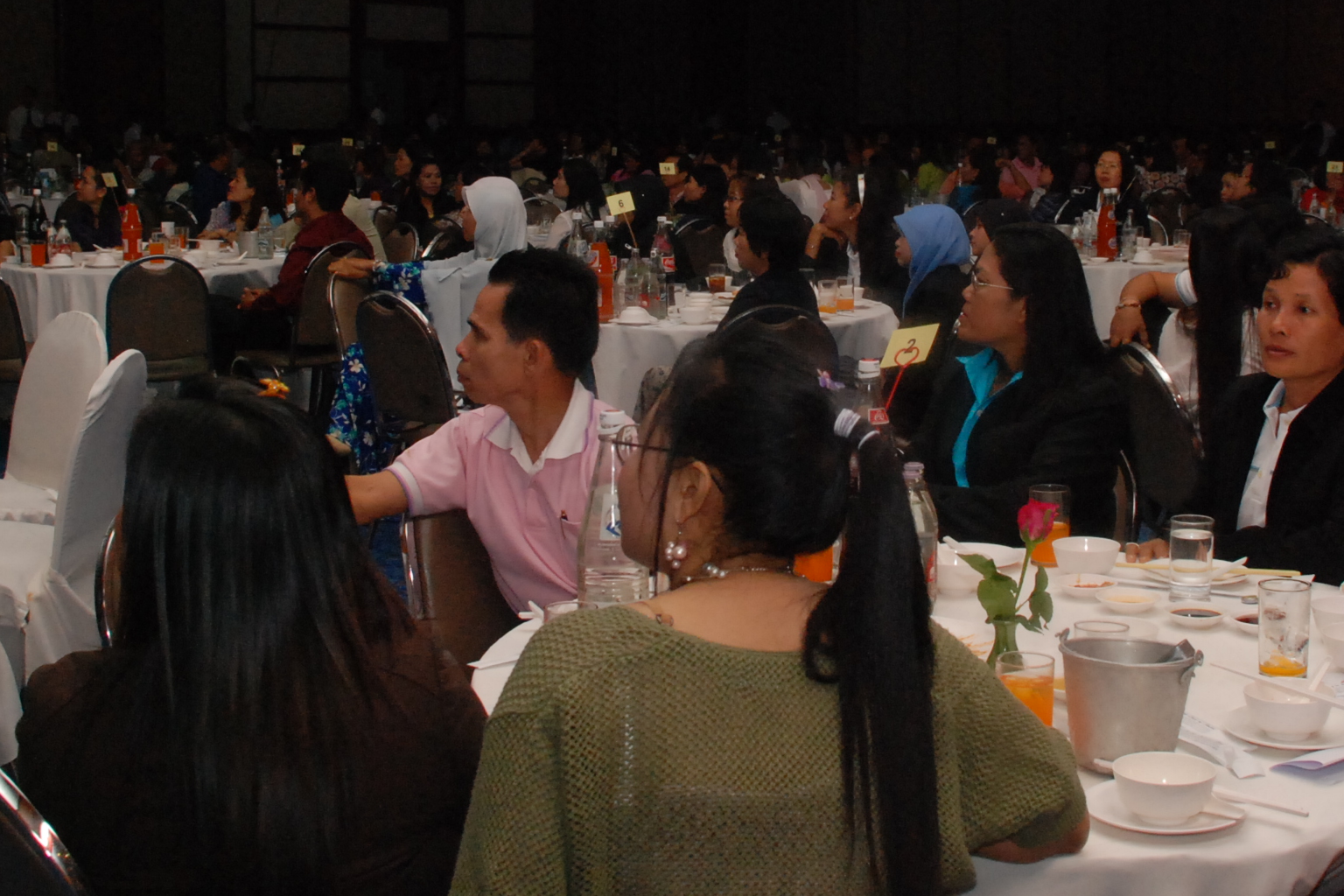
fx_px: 1904
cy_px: 244
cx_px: 816
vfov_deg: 26.2
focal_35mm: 51
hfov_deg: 38.7
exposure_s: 1/125
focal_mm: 18
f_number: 5.6
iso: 1000
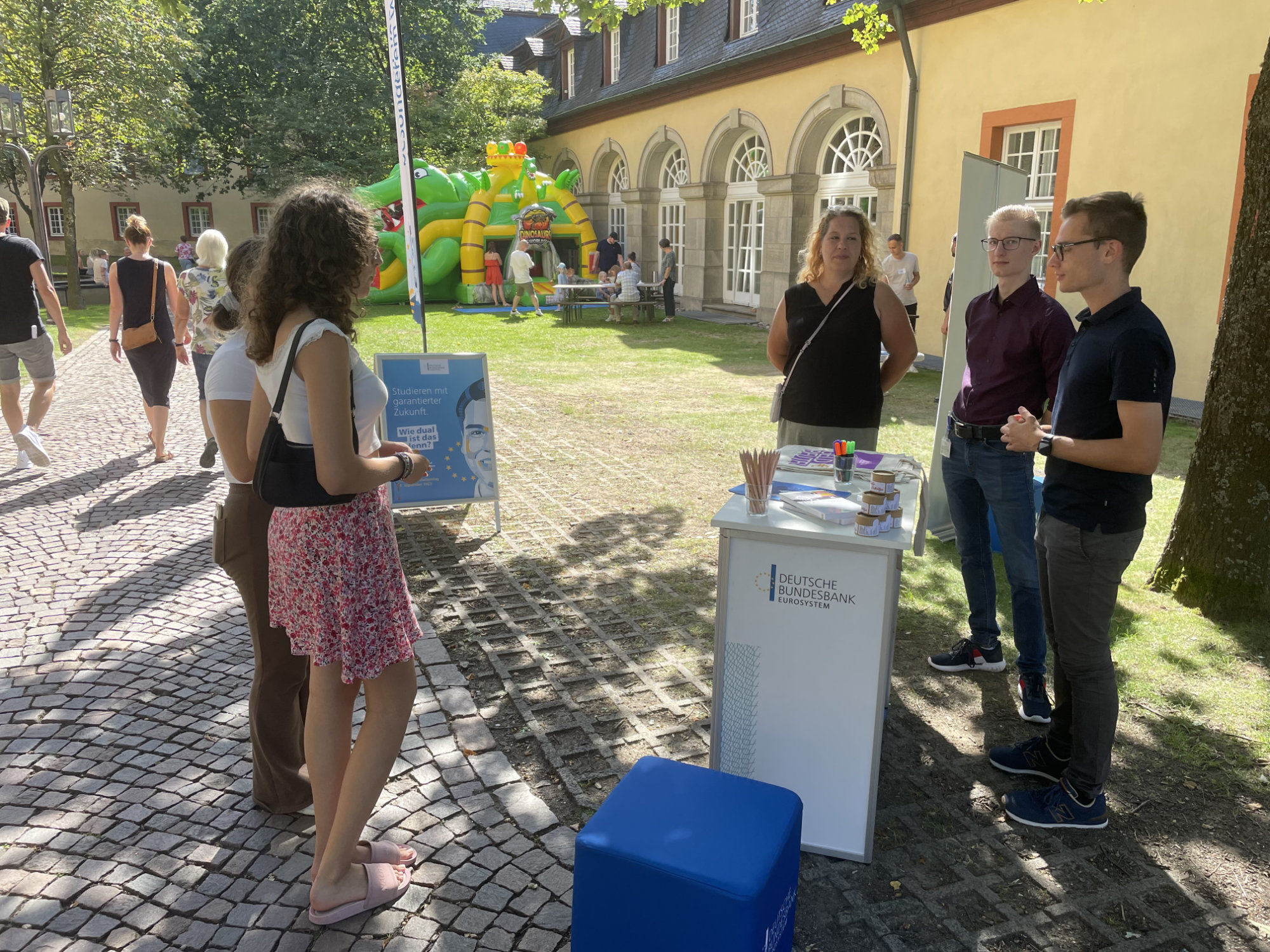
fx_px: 954
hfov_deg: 67.3
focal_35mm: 26
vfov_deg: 53.1
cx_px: 635
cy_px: 476
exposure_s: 1/629
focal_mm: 4.2
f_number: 1.6
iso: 32
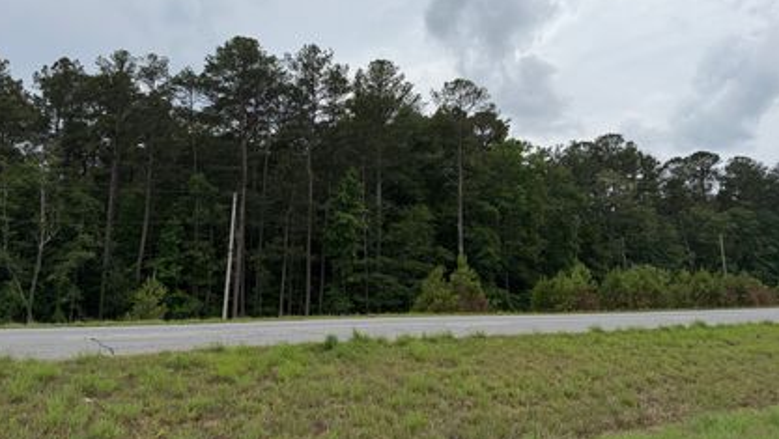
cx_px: 382
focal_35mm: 27
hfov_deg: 69.8
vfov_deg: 42.7
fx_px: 558
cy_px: 169
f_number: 1.78
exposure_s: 1/7353
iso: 80
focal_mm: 6.76
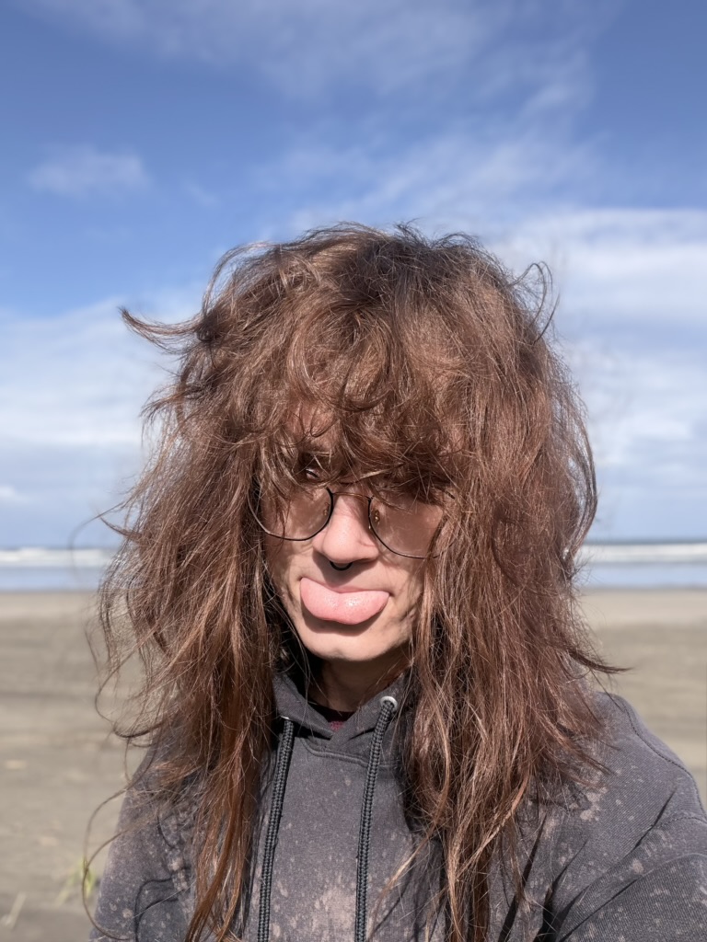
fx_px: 817
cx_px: 354
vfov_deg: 60.0
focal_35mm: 30
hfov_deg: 46.8
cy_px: 471
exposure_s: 1/723
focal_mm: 2.71
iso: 25
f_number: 1.9
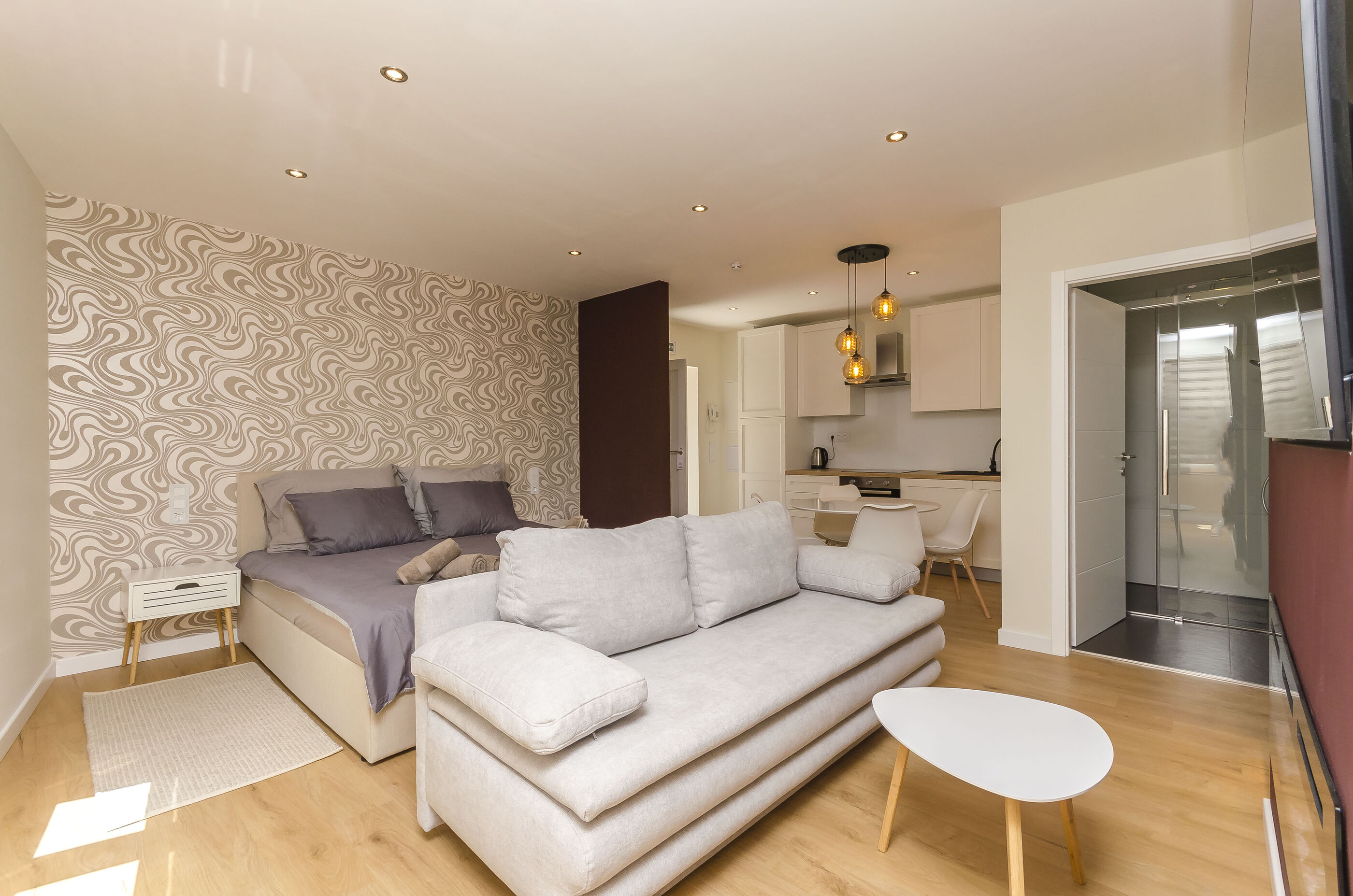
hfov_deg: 100.5
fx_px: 563
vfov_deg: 77.1
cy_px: 448
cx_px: 676
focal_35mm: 15
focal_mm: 10
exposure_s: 1/160
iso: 160
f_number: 8
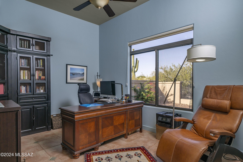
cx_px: 122
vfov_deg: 61.9
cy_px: 81
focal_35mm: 20
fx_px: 135
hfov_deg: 84.0
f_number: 7.1
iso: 200
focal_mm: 20
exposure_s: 1/160
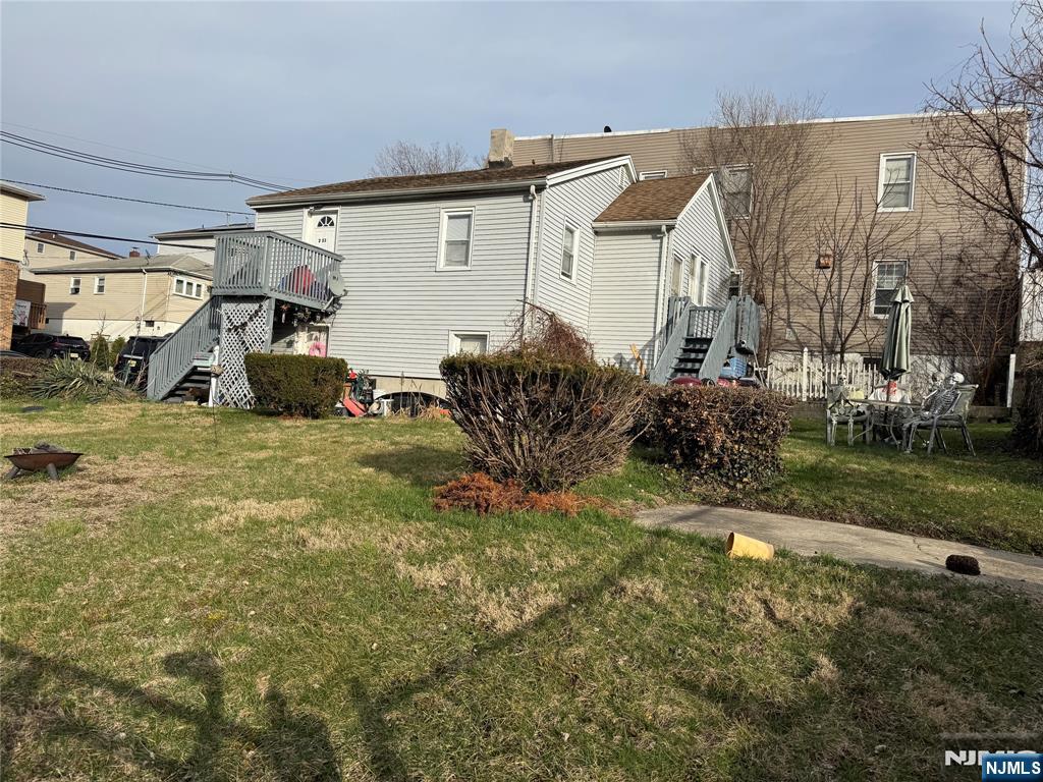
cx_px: 522
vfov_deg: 56.8
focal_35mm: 24
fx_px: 723
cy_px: 391
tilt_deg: +1.6
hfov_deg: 71.6
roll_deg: -4.5
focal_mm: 6.76
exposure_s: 1/3802
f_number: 1.78
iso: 80
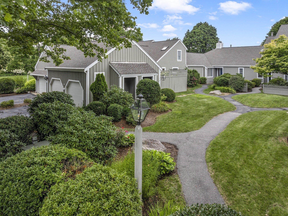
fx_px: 200
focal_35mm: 24
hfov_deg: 71.6
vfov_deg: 56.8
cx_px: 144
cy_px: 108
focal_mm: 12.29
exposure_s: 1/40
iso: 100
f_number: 3.5
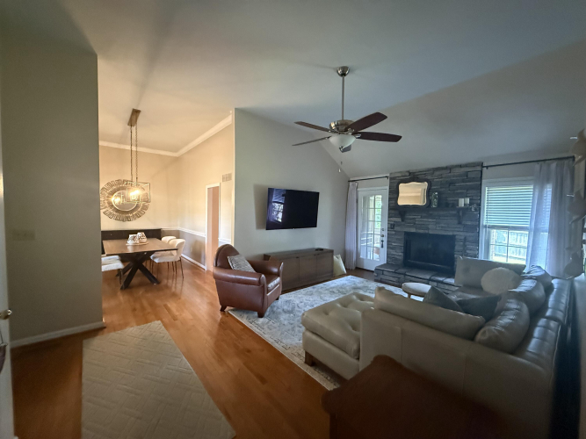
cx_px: 293
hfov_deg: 102.1
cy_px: 220
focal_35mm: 14
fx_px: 237
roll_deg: -0.7
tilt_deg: -2.8
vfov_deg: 85.7
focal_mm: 2.22
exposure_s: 1/60
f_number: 2.2
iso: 1000
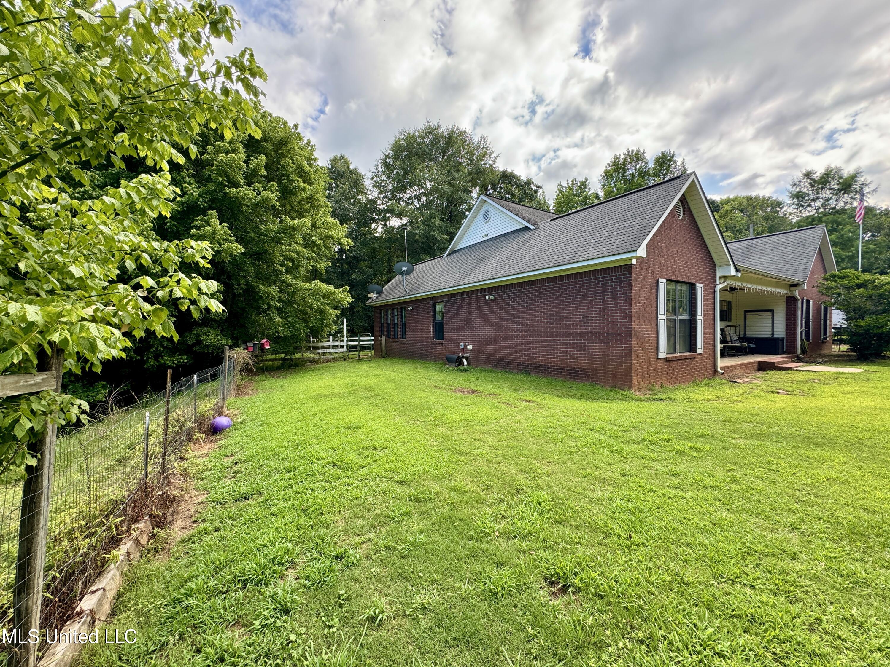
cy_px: 334
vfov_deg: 85.7
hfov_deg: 102.1
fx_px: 360
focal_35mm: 14
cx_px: 445
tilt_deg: +0.9
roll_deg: +0.8
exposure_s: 1/235
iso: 40
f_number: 2.2
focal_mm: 2.22
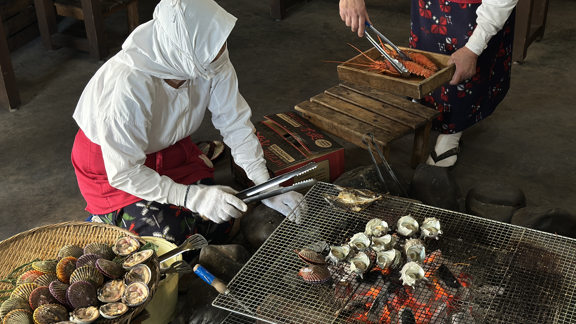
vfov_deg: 22.6
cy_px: 160
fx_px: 810
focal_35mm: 53
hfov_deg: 39.2
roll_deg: +1.6
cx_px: 285
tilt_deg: -30.2
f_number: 1.78
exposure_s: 1/60
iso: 160
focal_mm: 6.86
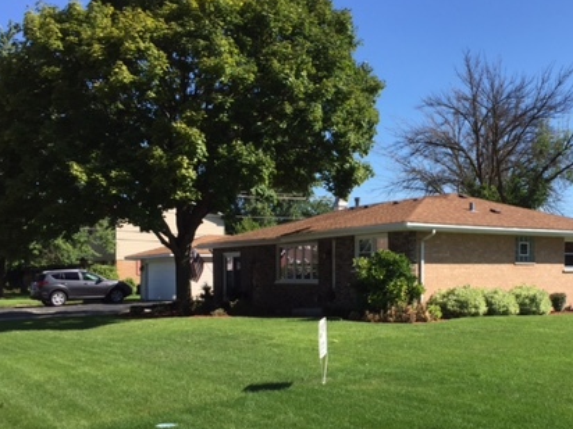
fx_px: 745
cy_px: 293
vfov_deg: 31.9
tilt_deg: -1.8
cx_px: 395
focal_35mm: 45
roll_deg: -1.2
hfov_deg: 41.4
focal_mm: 4.15
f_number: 2.2
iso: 32
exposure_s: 1/1522
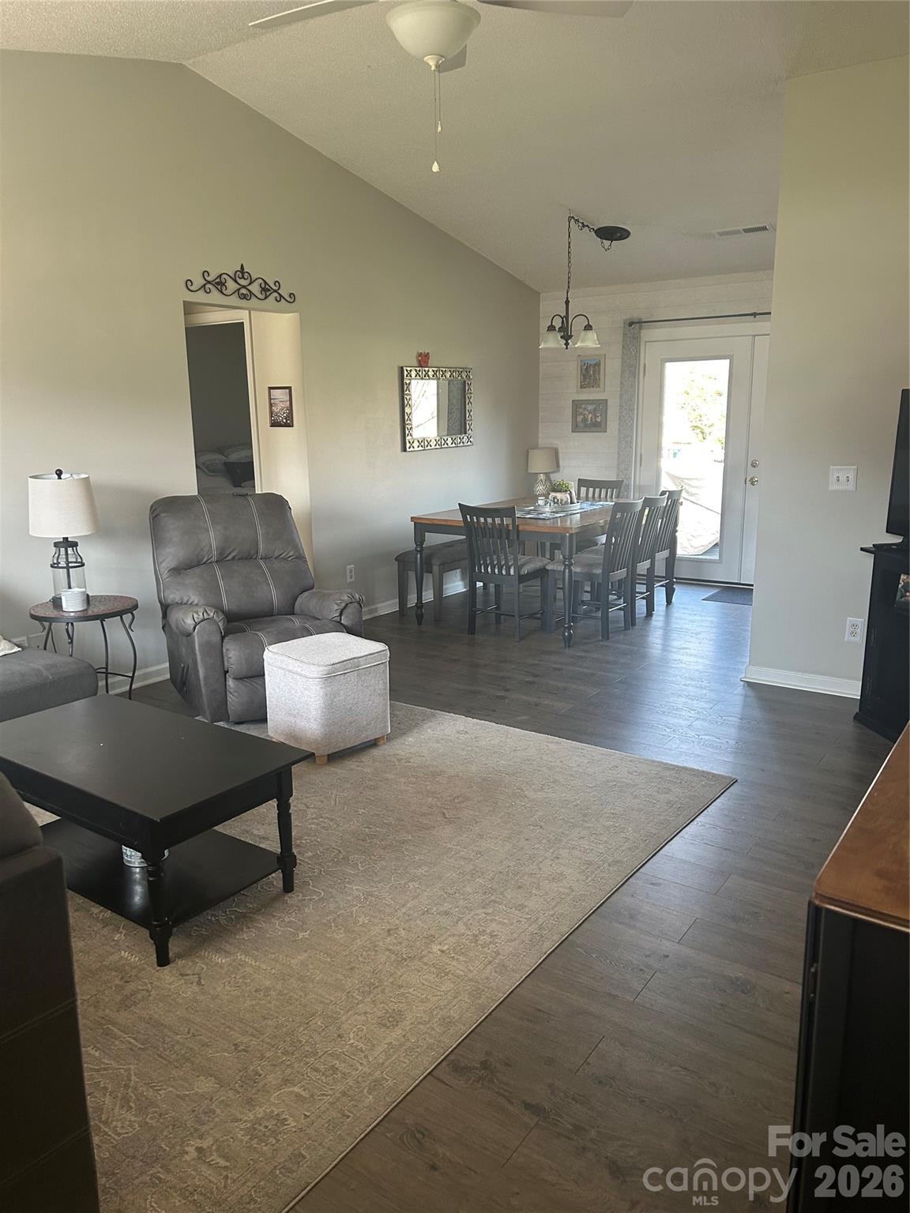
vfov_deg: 67.3
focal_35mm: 26
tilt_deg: -12.5
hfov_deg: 53.1
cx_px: 455
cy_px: 606
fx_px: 911
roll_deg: +0.3
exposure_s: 1/120
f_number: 1.5
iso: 125
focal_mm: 5.7
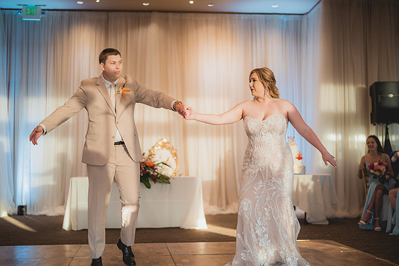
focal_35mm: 50
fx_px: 554
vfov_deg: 27.0
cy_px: 133
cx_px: 200
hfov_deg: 39.6
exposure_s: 1/1250
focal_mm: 50
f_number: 1.4
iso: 1250
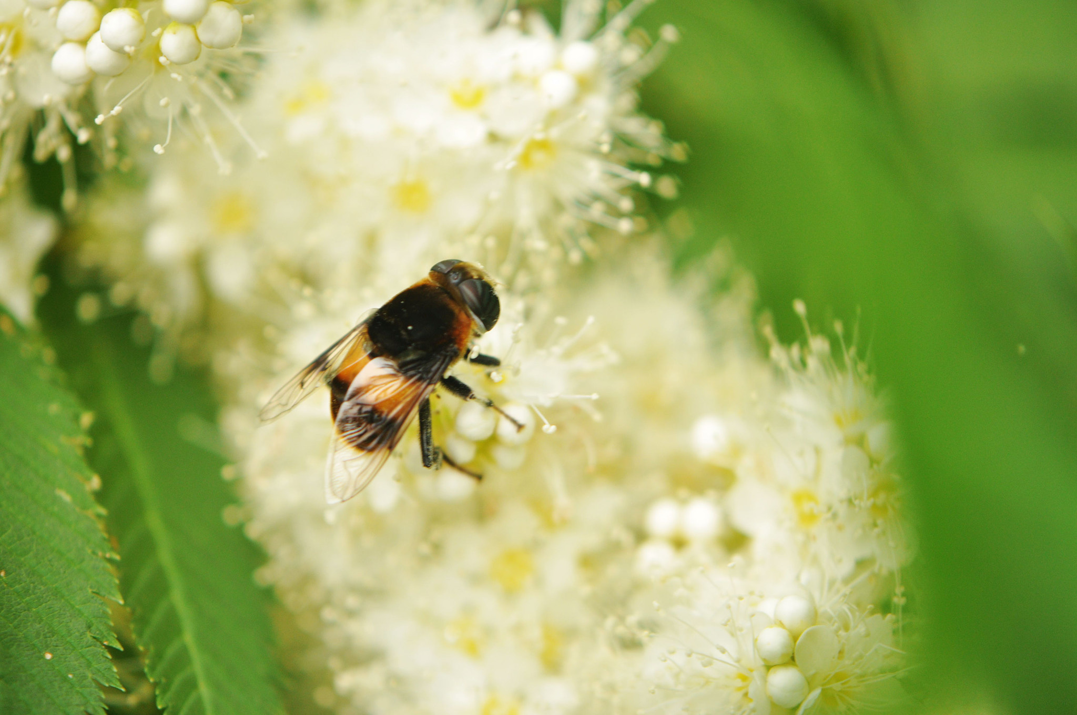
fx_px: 3809
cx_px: 538
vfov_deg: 10.7
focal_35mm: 128
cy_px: 358
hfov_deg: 16.1
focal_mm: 85
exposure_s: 1/125
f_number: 5
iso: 400
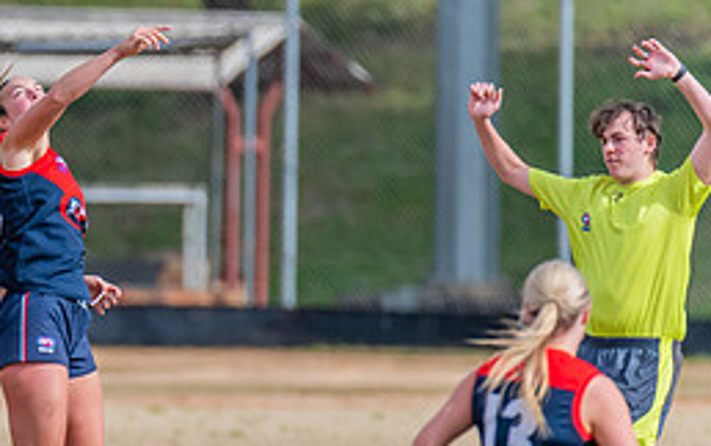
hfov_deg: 1.6
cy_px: 357
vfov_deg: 1.0
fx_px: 25514
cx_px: -140
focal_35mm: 1315
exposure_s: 1/2000
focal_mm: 500
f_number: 7.1
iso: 800
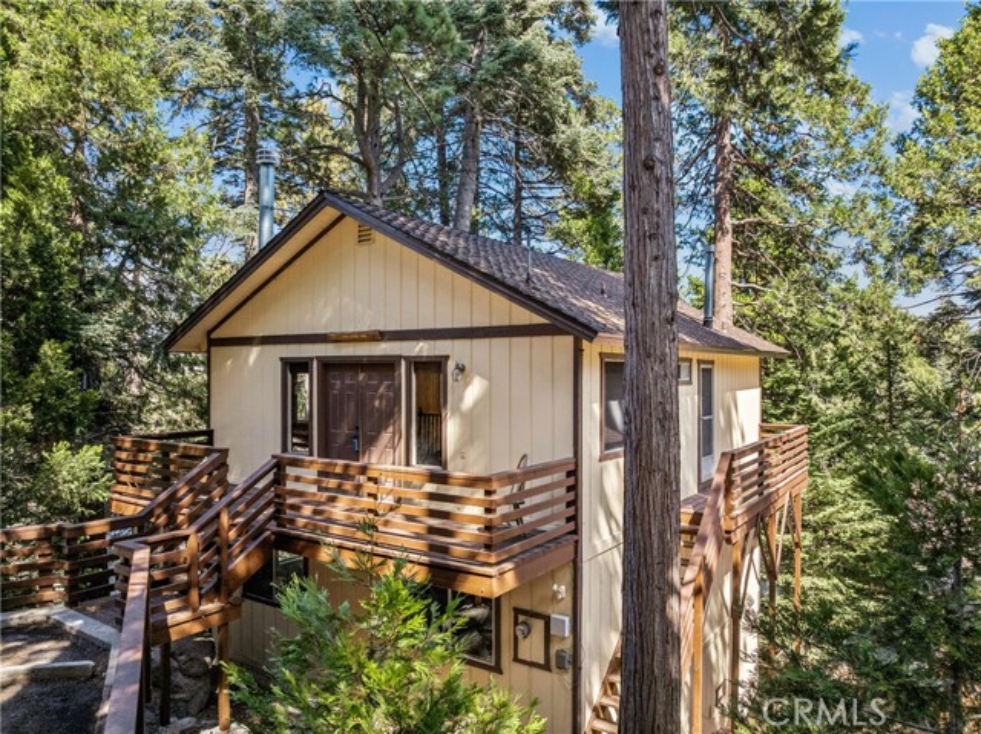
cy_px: 367
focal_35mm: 24
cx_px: 490
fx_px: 680
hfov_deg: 71.6
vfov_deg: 56.8
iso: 100
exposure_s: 1/25
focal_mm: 12.3
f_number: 2.8
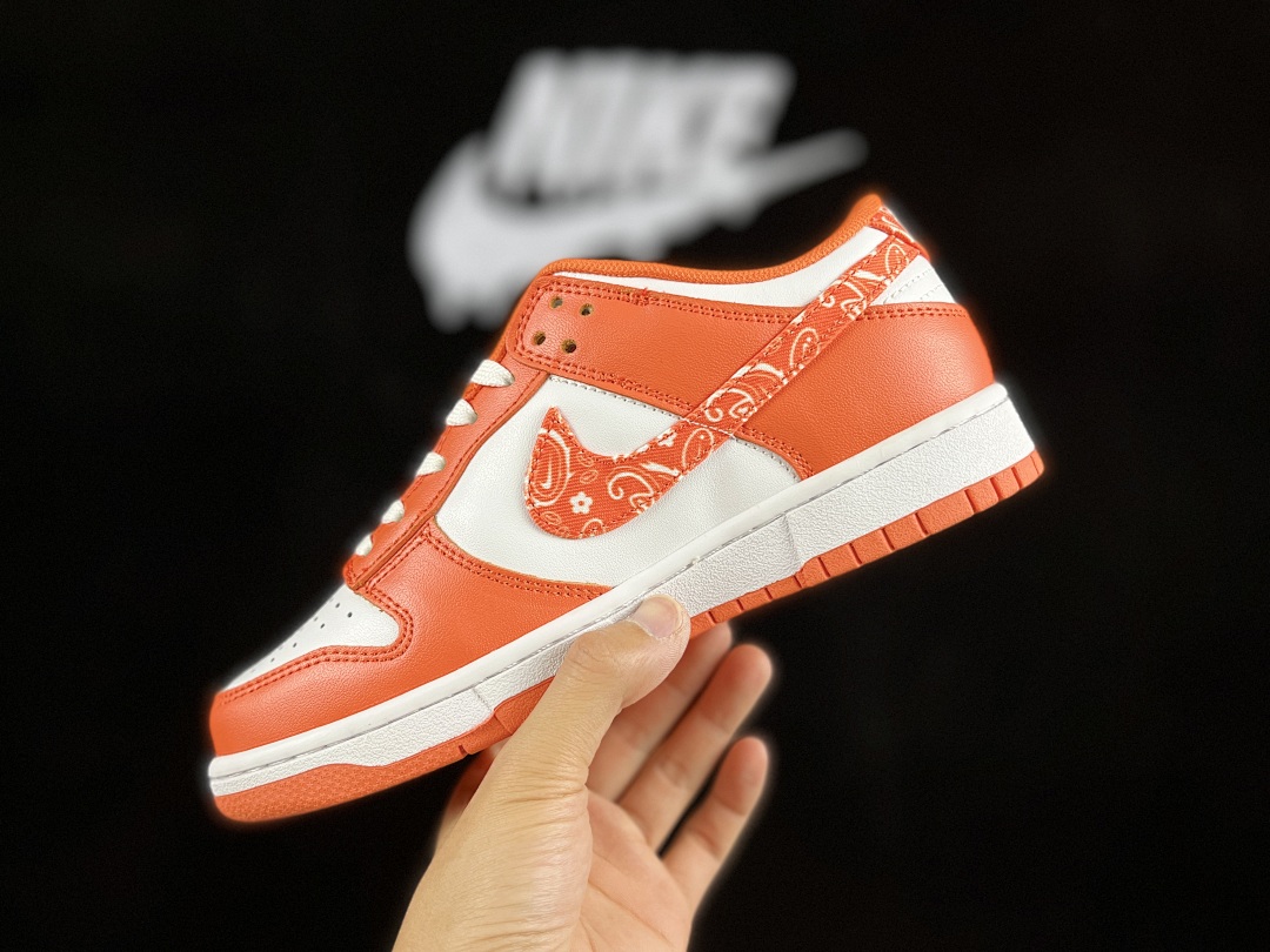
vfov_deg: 53.1
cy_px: 476
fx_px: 954
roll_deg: +0.1
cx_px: 635
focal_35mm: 26
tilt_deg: +5.2
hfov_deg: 67.3
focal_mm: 5.1
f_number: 1.6
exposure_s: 1/100
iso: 125
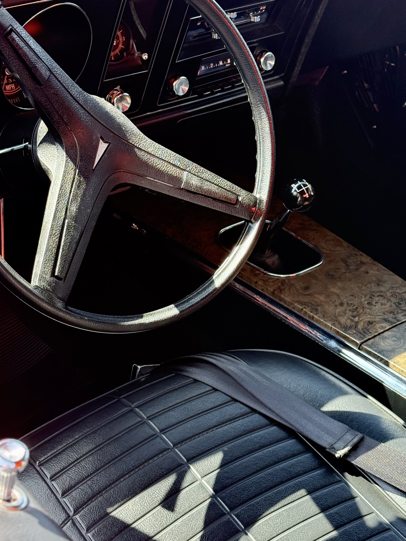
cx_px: 236
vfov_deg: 29.4
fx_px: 1032
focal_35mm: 66
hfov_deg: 22.2
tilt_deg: -28.5
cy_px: 294
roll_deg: -4.7
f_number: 1.78
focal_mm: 6.76
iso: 160
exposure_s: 1/242
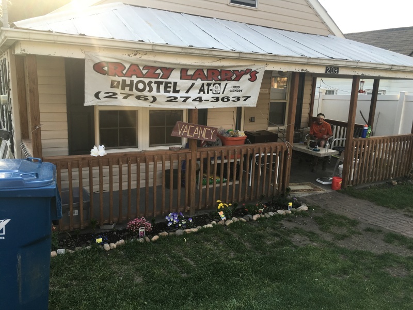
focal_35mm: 29
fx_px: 346
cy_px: 155
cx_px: 206
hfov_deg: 61.7
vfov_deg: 48.2
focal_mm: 4.15
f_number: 2.2
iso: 25
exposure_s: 1/218
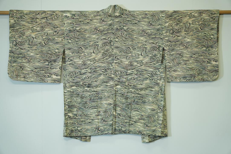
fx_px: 565
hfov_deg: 23.1
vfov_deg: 15.5
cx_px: 116
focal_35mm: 88
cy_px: 77
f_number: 4
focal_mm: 88
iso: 800
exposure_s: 1/100
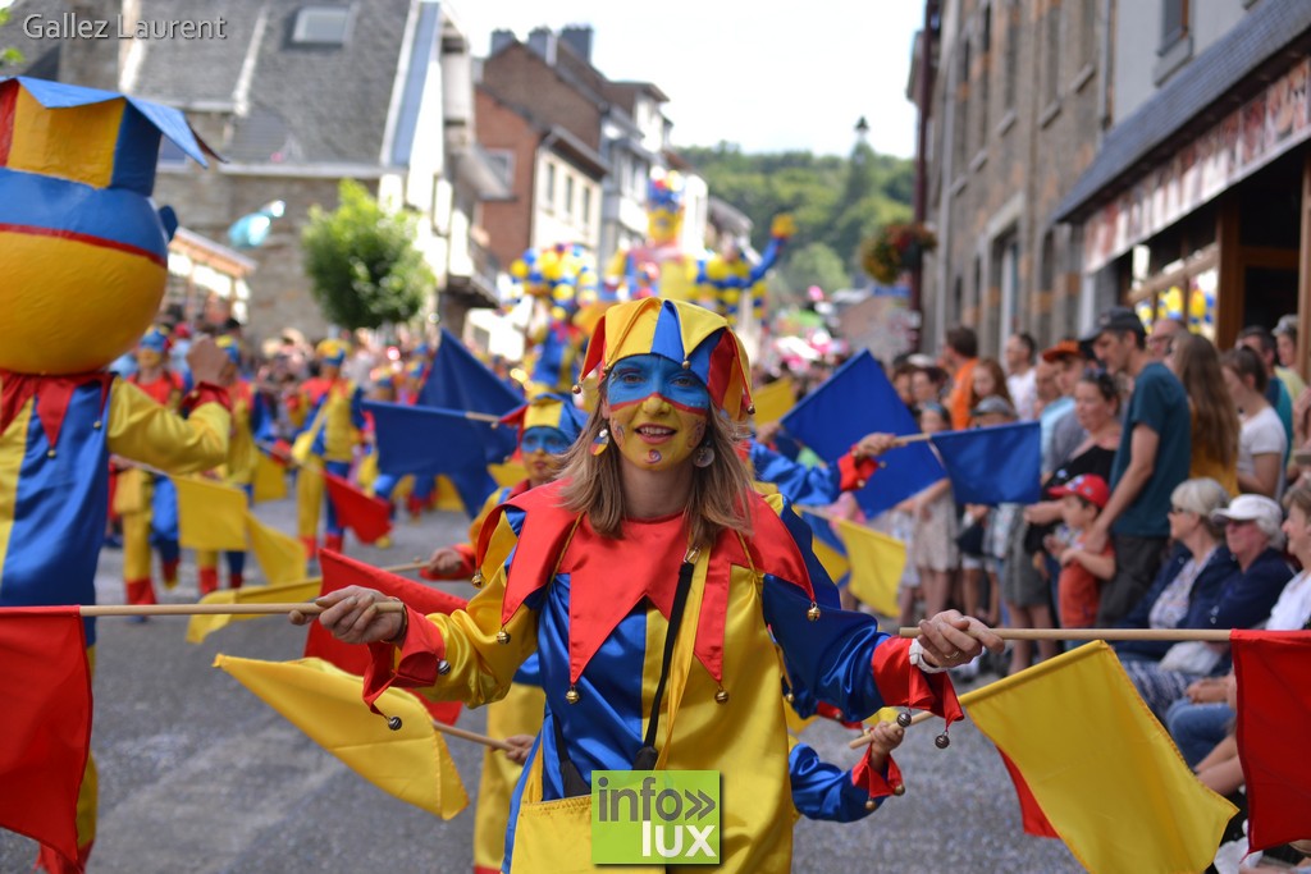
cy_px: 437
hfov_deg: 27.0
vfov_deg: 18.2
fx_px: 2731
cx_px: 656
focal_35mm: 75
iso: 100
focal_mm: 50
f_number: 3.2
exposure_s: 1/400
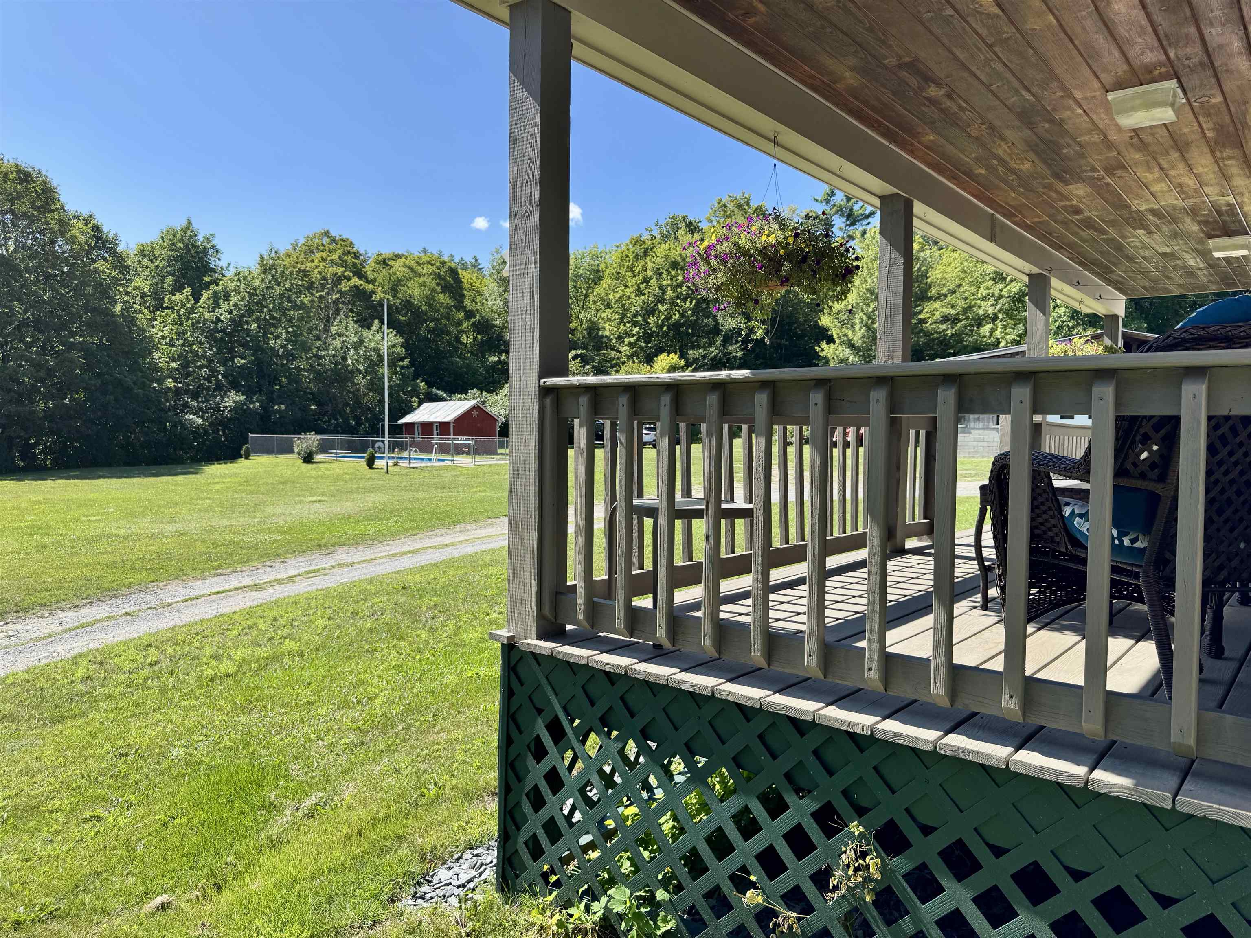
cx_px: 626
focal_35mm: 24
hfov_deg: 71.6
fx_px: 867
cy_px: 469
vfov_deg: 56.8
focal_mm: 6.76
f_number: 1.78
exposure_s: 1/2174
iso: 80
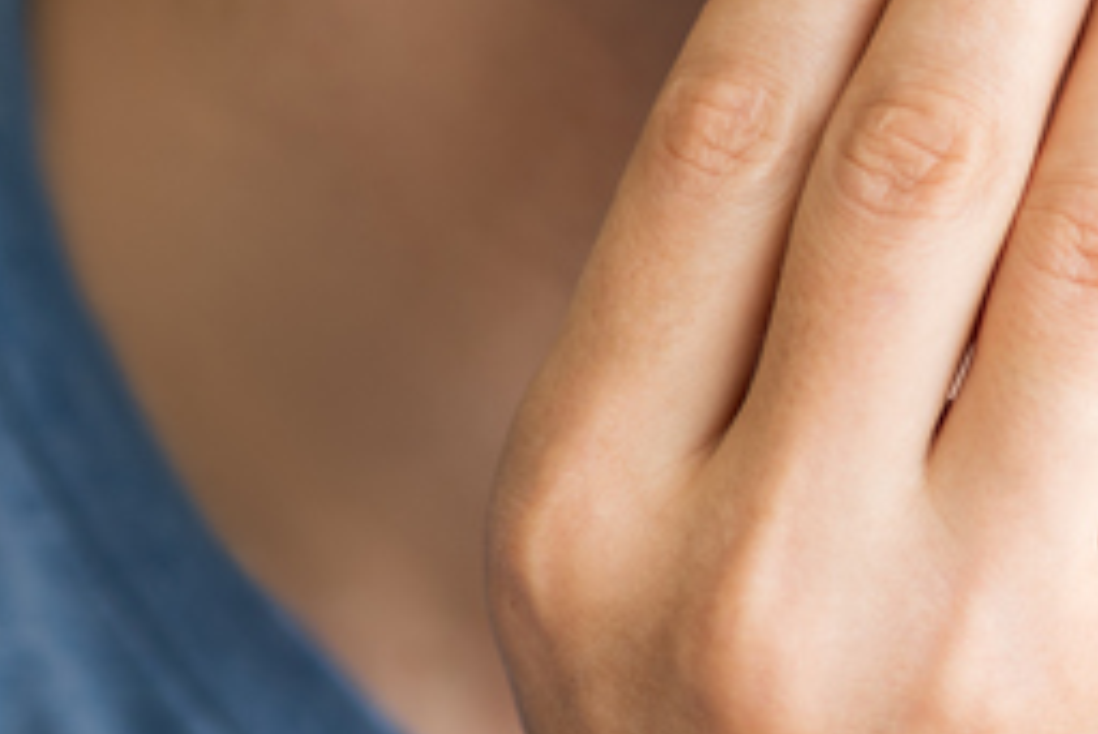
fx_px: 7324
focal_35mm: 240
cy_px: 225
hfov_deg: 8.5
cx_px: 1012
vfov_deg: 5.7
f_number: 2.2
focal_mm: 85
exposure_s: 1/160
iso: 100
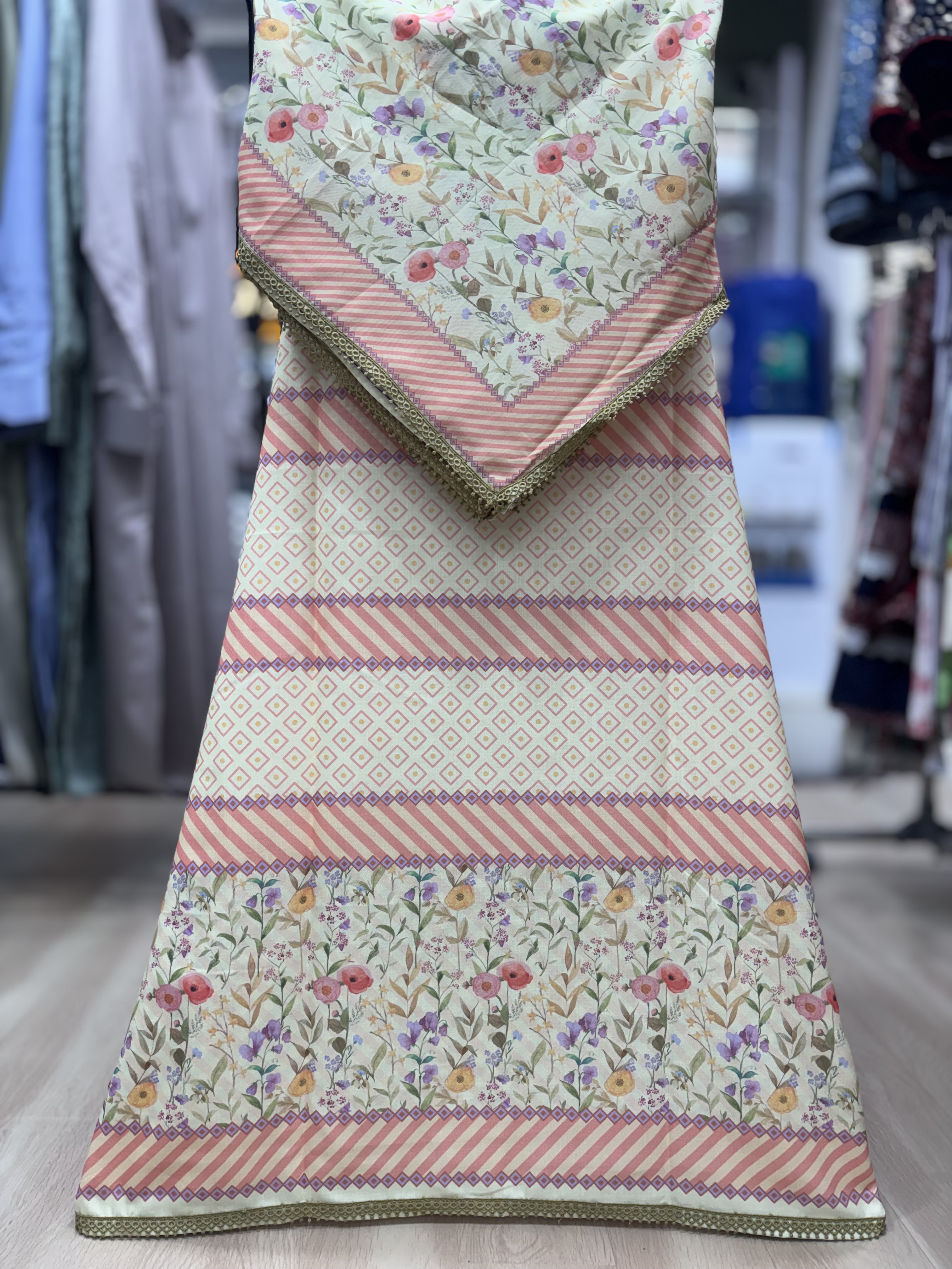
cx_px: 476
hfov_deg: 53.1
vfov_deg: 67.3
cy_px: 634
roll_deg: -1.2
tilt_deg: -4.3
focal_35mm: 26
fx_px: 953
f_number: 1.6
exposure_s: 1/100
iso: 64
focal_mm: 5.96
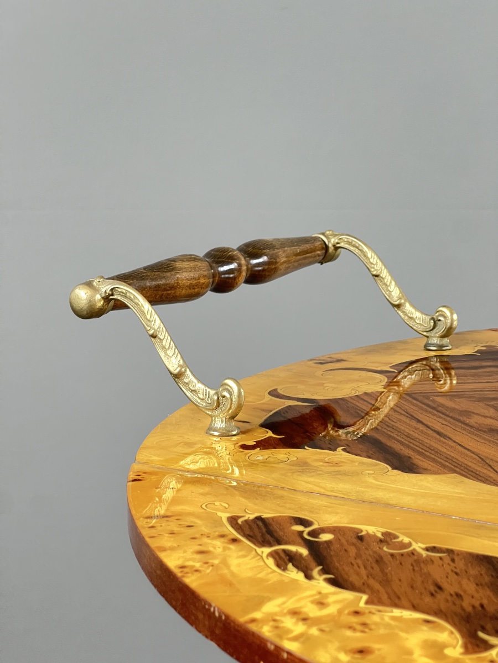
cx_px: 249
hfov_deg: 19.1
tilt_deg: -9.8
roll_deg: +0.4
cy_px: 332
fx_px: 1477
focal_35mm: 77
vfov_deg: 25.3
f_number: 2.8
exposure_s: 1/50
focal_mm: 9
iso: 400
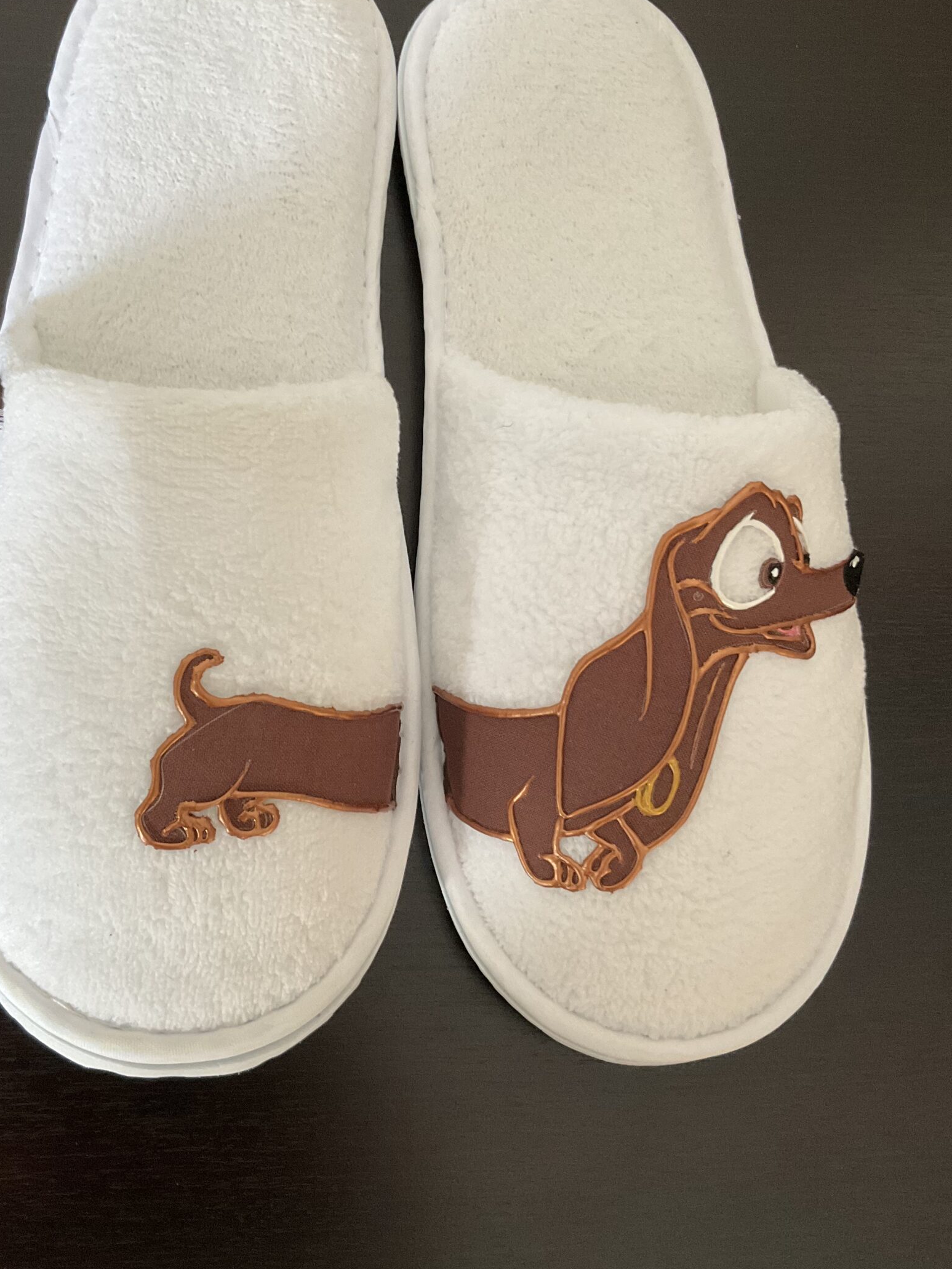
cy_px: 583
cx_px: 401
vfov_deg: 51.3
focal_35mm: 36
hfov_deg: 39.6
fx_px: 1320
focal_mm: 3
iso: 125
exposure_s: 1/60
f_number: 1.8
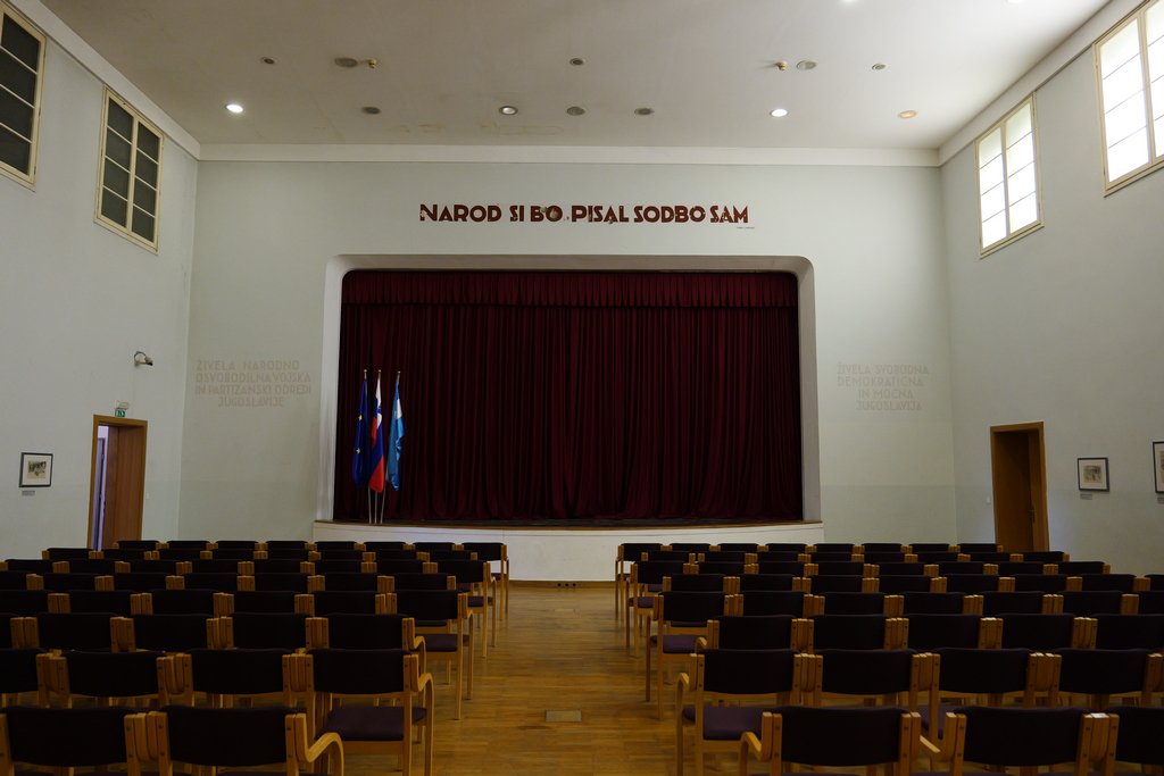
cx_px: 582
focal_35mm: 24
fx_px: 776
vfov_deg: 53.1
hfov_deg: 73.7
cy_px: 388
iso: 4000
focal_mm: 24
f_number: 4
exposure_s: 1/80
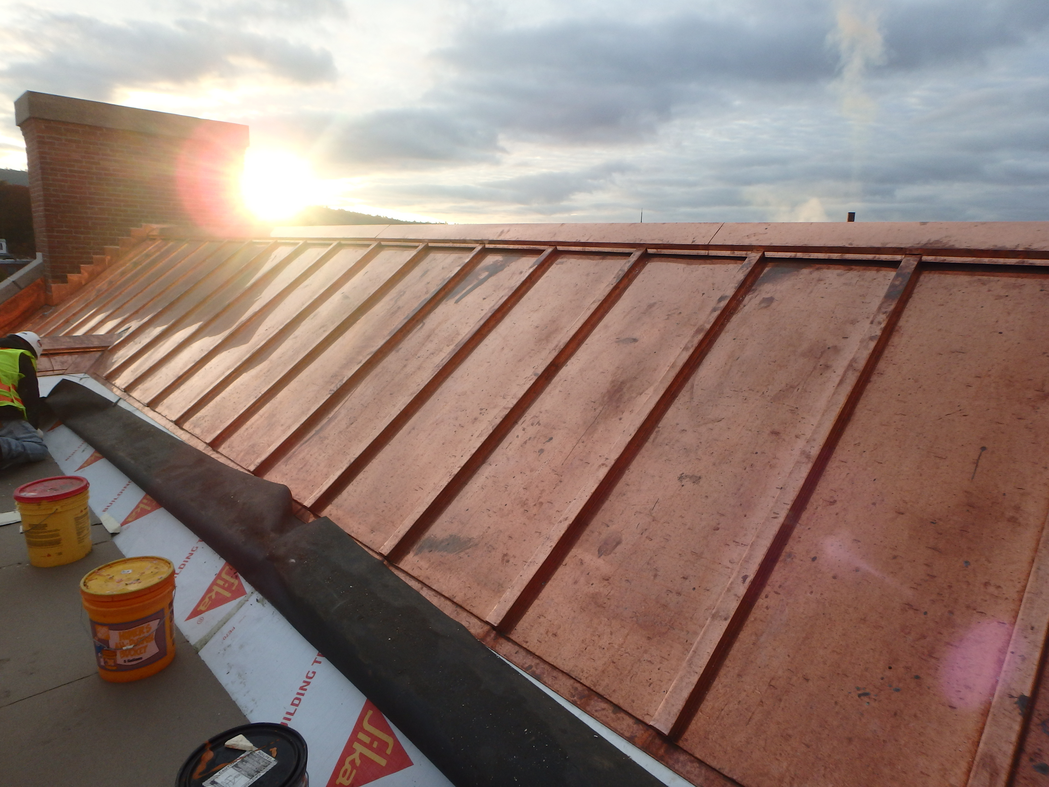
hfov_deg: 79.0
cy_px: 394
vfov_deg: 63.4
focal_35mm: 21
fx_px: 636
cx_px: 524
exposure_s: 1/160
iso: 125
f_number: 3.5
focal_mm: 3.7
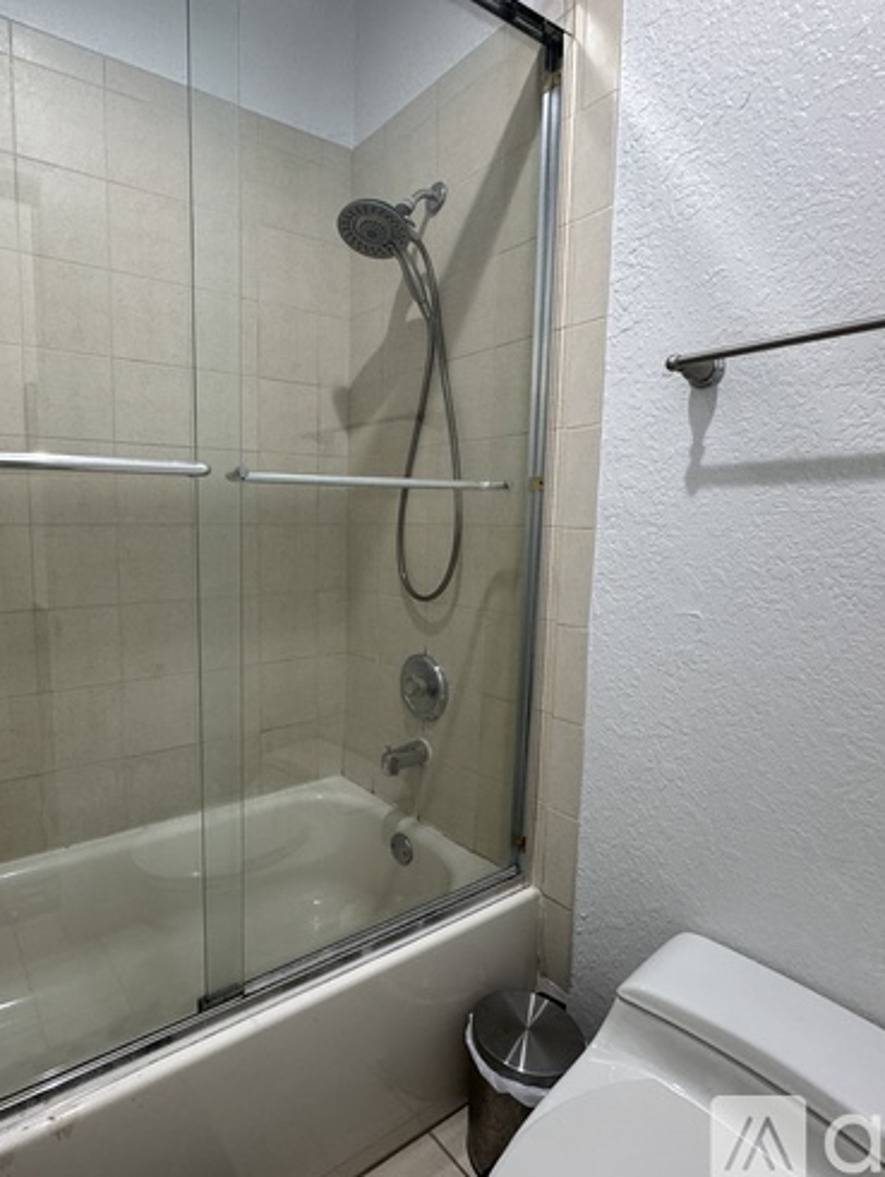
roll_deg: -0.1
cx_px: 299
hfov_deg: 67.0
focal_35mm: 19
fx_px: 647
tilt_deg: -6.2
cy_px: 592
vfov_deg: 84.6
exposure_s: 1/60
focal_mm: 2.22
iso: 250
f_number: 2.2
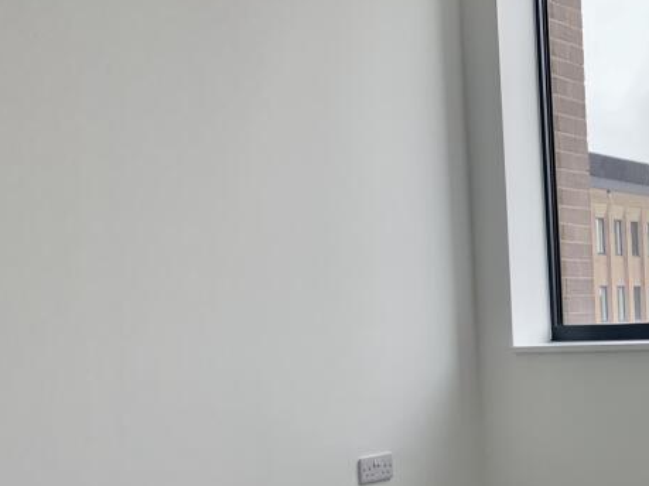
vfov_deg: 25.0
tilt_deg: -3.3
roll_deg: +3.7
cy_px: 346
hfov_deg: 29.8
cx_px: 720
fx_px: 1087
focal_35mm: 58
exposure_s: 1/210
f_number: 1.8
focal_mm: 4.25
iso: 25
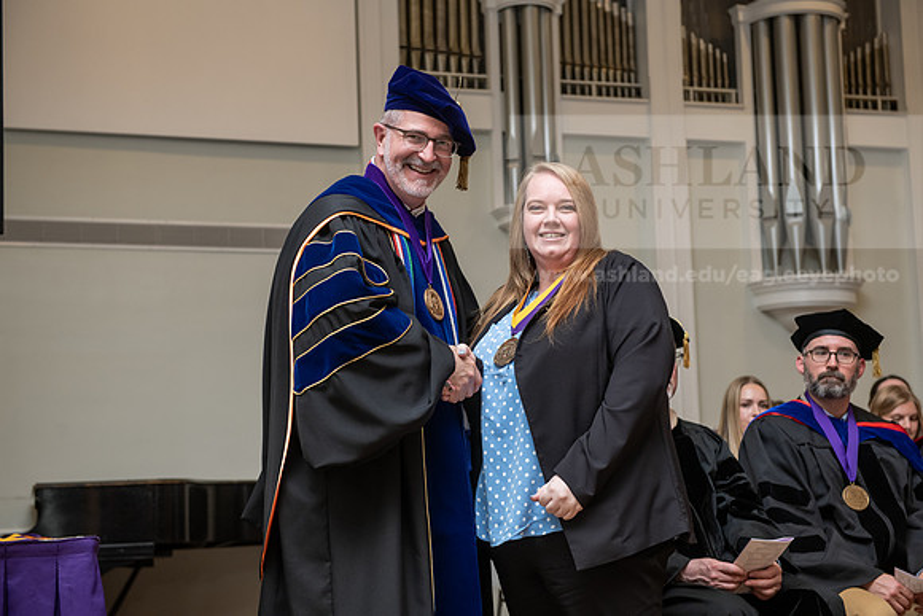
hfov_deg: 32.4
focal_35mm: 62
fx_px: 1590
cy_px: 308
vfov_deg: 21.9
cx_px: 462
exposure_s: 1/200
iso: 1250
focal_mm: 62
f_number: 4.5
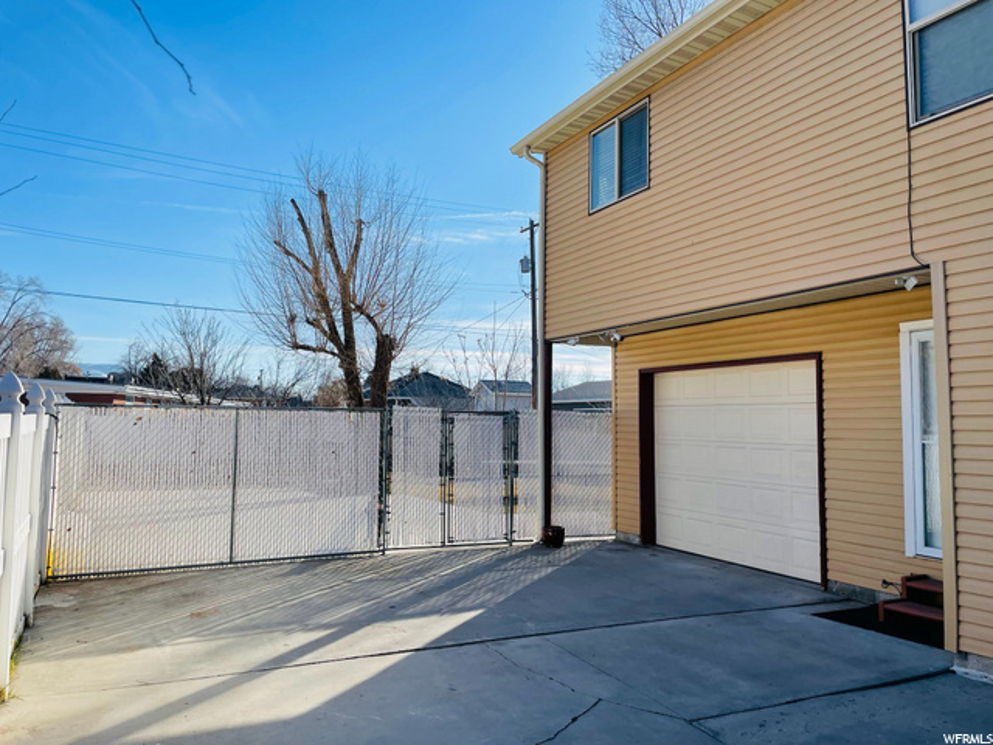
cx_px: 496
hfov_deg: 67.3
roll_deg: -0.7
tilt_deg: +4.6
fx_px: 746
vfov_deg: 53.1
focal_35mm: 26
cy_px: 372
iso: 32
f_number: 1.6
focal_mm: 4.2
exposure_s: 1/3731
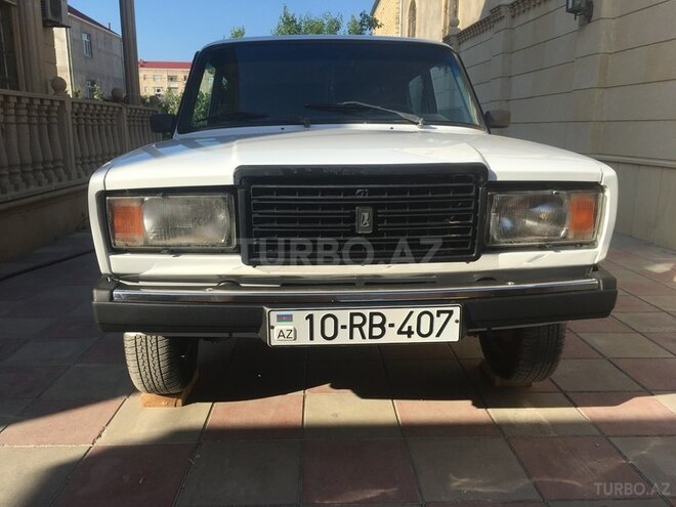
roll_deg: -0.4
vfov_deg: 48.2
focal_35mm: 29
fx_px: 566
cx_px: 338
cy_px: 254
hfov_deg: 61.7
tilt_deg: -9.9
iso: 25
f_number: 2.2
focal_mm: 4.15
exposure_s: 1/1099
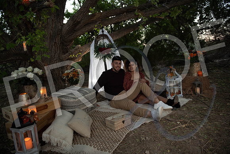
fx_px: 153
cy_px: 77
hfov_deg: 73.7
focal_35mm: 24
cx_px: 115
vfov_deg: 53.2
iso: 400
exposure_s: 1/60
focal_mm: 24
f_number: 2.8
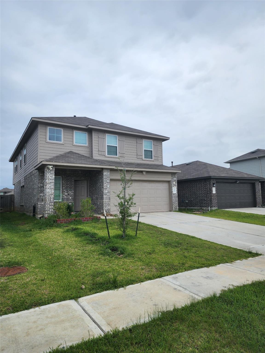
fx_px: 235
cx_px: 132
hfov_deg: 58.9
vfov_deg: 73.9
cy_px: 176
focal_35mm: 23
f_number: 1.8
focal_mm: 6.4
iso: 12
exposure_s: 1/1910
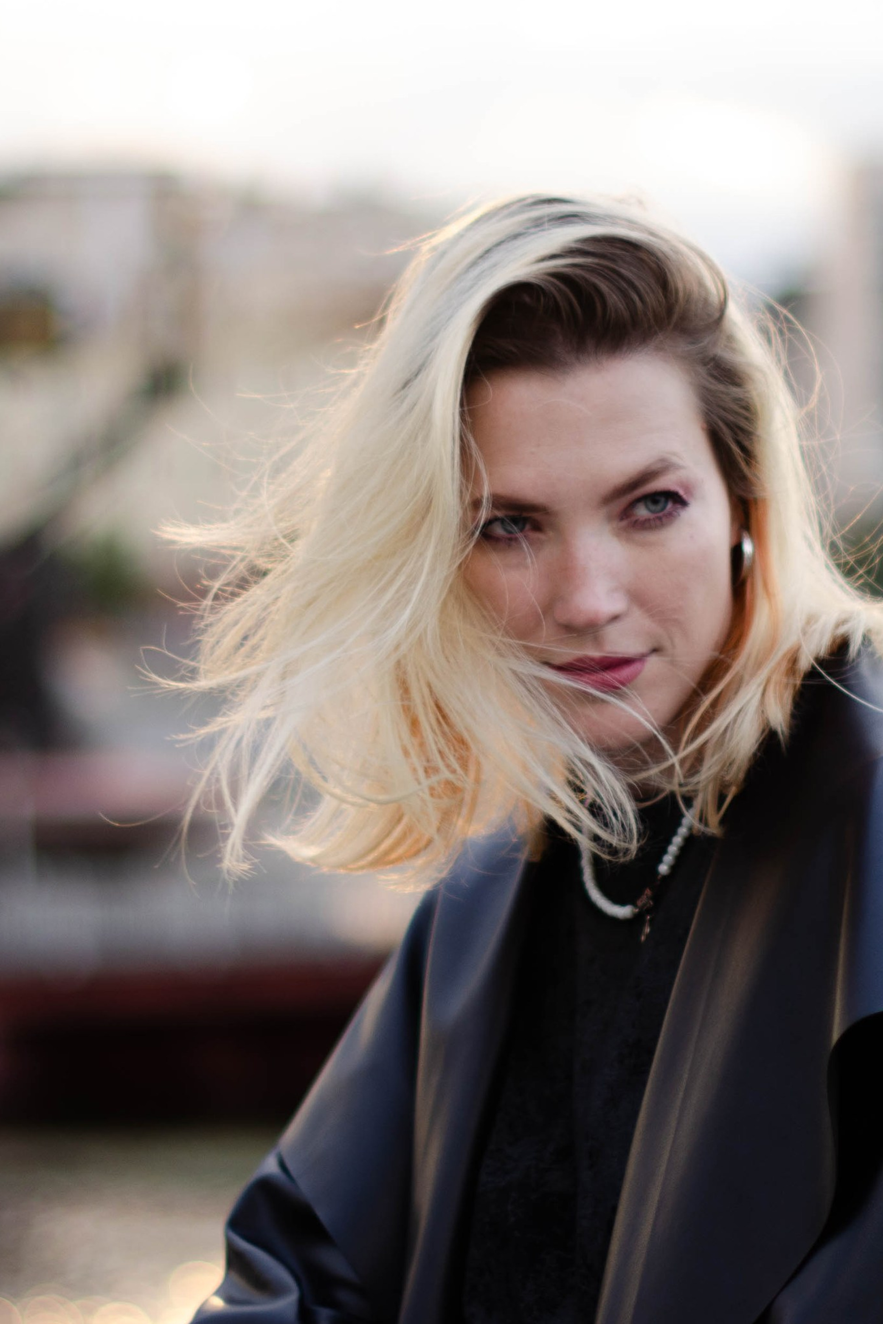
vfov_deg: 20.6
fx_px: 3643
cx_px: 533
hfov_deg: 13.8
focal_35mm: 99
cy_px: 715
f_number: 1.4
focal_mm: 50
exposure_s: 1/500
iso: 100
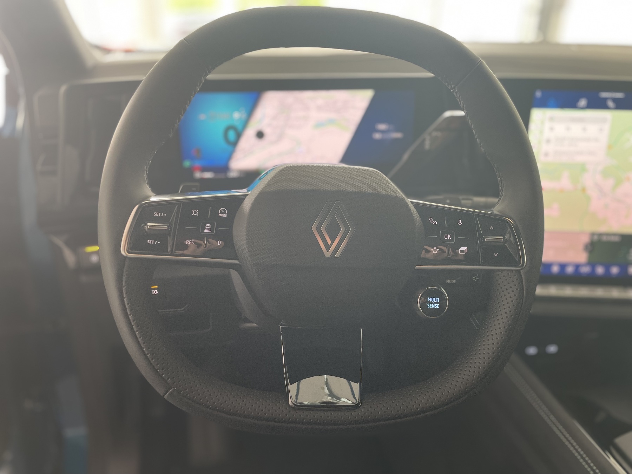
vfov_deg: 53.1
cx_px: 316
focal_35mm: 26
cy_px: 237
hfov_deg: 67.3
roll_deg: -0.4
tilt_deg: -26.9
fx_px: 475
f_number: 1.6
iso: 125
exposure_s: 1/55
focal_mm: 4.2
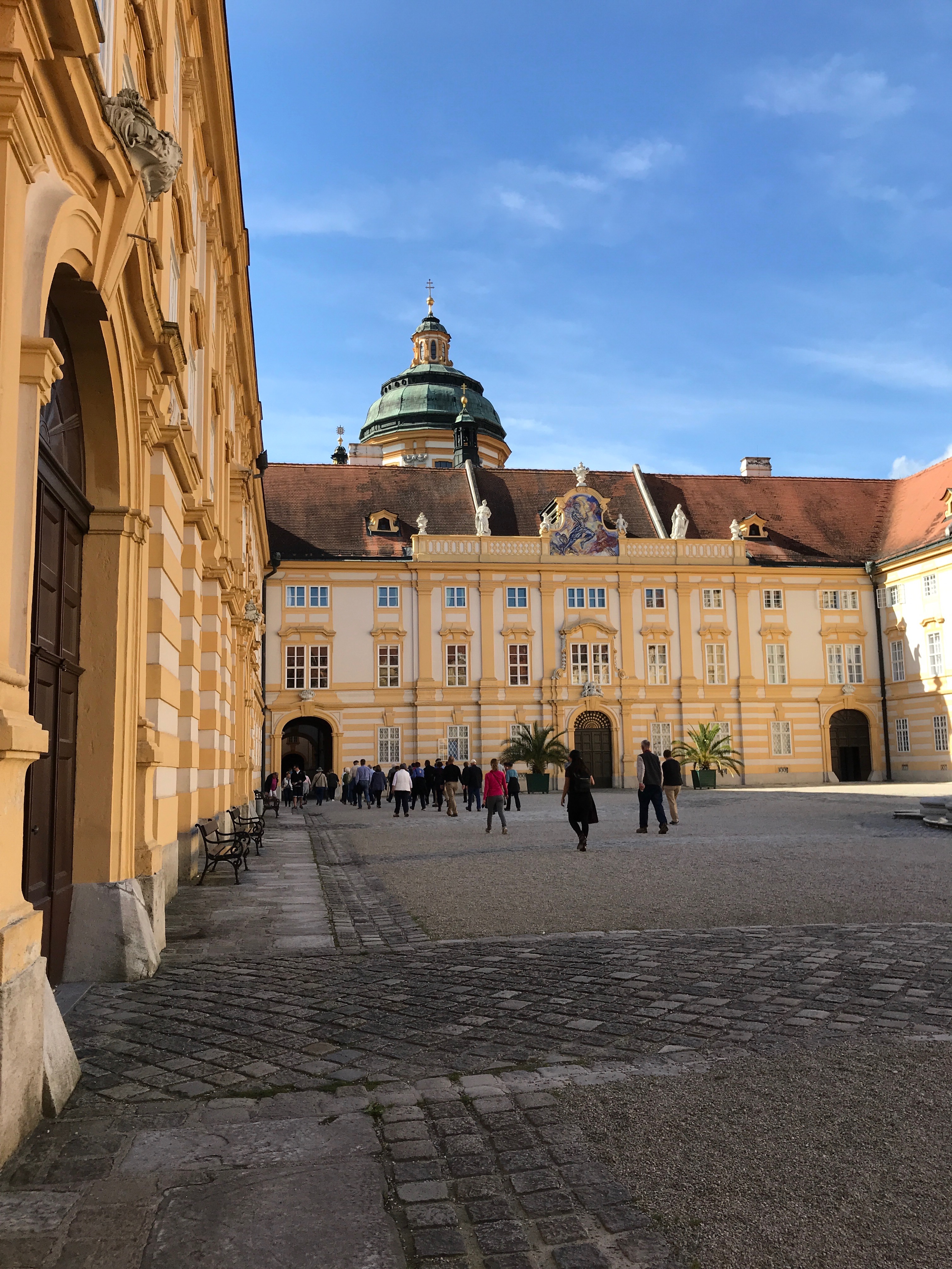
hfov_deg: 49.7
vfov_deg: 63.4
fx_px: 1027
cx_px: 476
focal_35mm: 28
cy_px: 634
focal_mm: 3.99
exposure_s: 1/1451
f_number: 1.8
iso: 20
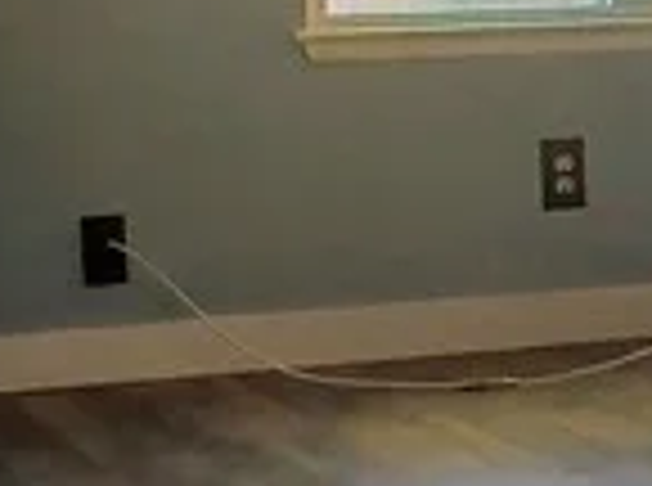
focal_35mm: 177
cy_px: 216
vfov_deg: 8.4
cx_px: 895
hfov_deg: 10.9
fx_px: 3326
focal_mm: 4.6
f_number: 1.8
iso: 320
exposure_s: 1/60
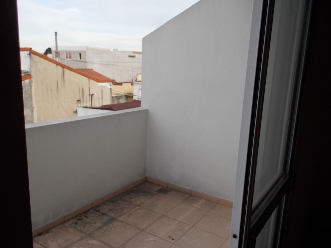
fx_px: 277
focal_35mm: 29
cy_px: 124
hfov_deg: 61.7
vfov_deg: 48.2
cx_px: 166
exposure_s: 1/320
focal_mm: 4.1
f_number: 3.3
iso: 80
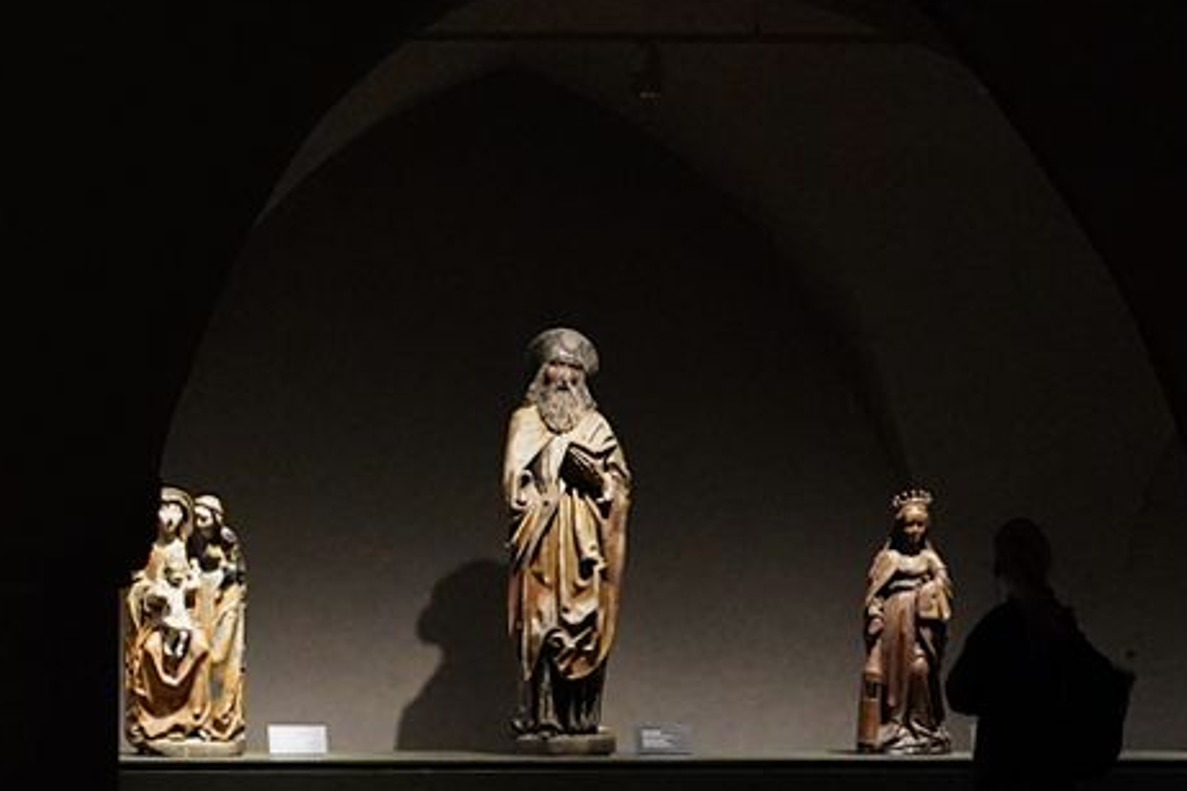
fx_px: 3429
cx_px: -39
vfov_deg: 13.1
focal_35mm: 104
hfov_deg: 19.0
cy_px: 668
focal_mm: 24
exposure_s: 1/80
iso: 6400
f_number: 2.8
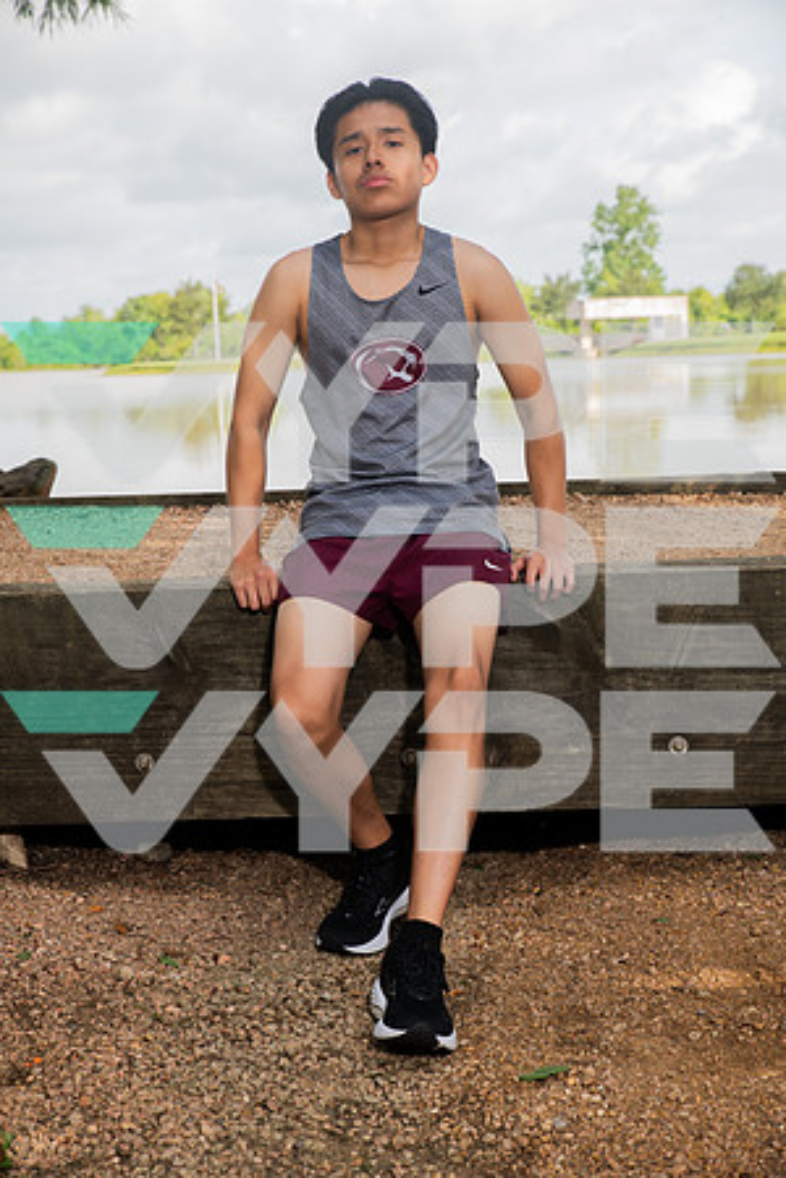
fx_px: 1899
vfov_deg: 34.5
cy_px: 589
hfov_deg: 23.4
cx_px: 393
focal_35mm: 58
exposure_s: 1/250
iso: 250
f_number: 7.1
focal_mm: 58
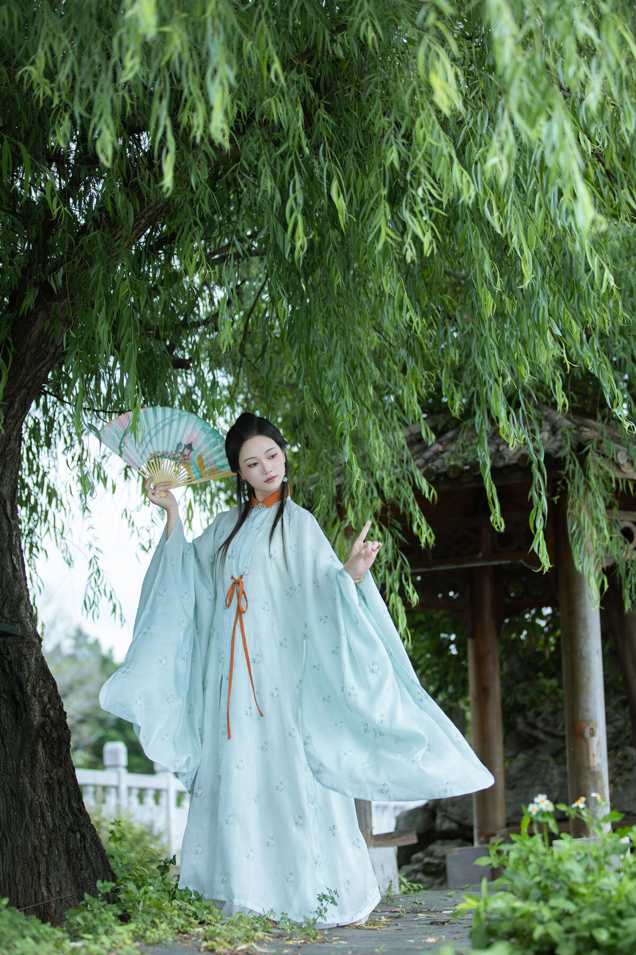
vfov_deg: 28.8
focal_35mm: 70
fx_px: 1855
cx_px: 318
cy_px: 478
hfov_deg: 19.5
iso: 100
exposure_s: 1/500
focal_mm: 70
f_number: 2.8
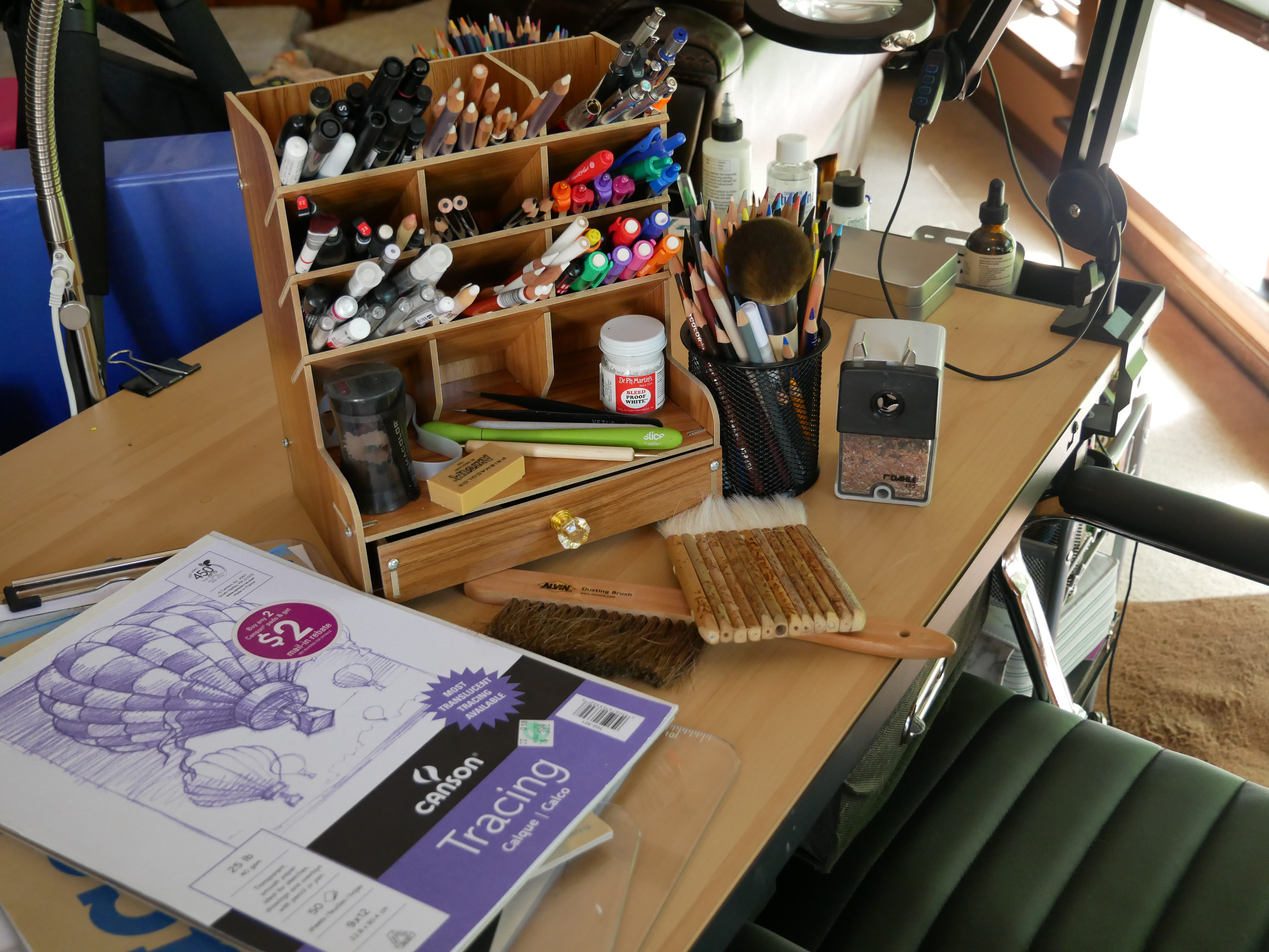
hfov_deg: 46.8
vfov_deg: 36.0
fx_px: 1467
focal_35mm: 40
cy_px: 476
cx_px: 634
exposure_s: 1/60
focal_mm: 20
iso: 1250
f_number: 4.1
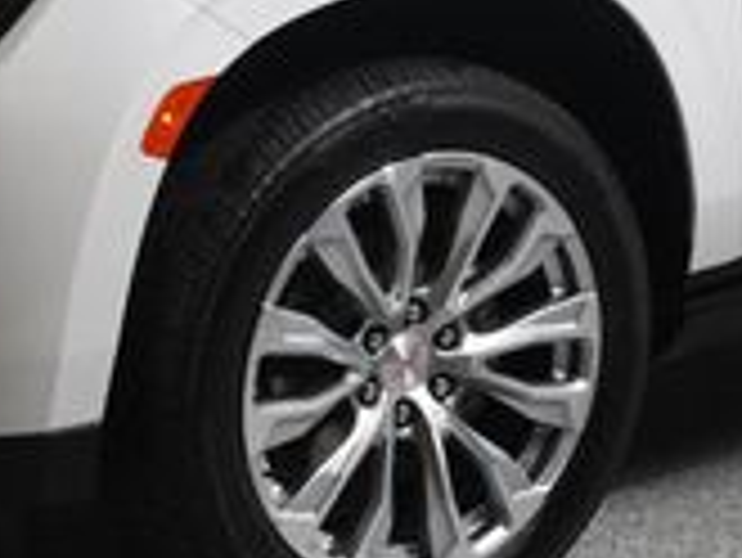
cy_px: -54
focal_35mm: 134
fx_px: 2874
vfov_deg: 10.9
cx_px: 648
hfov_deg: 14.6
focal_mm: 24
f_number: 13
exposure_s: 1/160
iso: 100
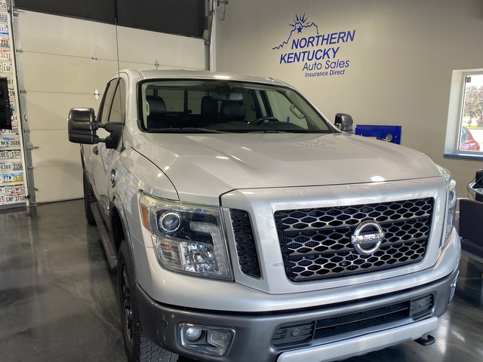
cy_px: 204
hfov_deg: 59.9
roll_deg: -1.0
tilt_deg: -11.5
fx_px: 419
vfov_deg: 46.7
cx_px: 259
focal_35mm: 30
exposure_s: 1/122
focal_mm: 4.25
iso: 50
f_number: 1.8
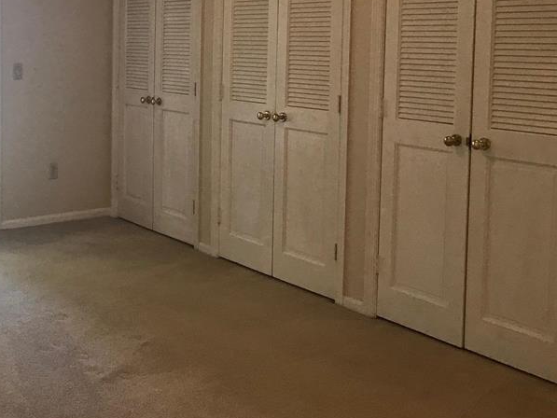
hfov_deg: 38.2
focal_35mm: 48
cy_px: 96
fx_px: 773
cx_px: 110
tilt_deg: -4.6
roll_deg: +0.2
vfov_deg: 29.7
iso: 32
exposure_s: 1/30
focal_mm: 3.99
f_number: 1.8
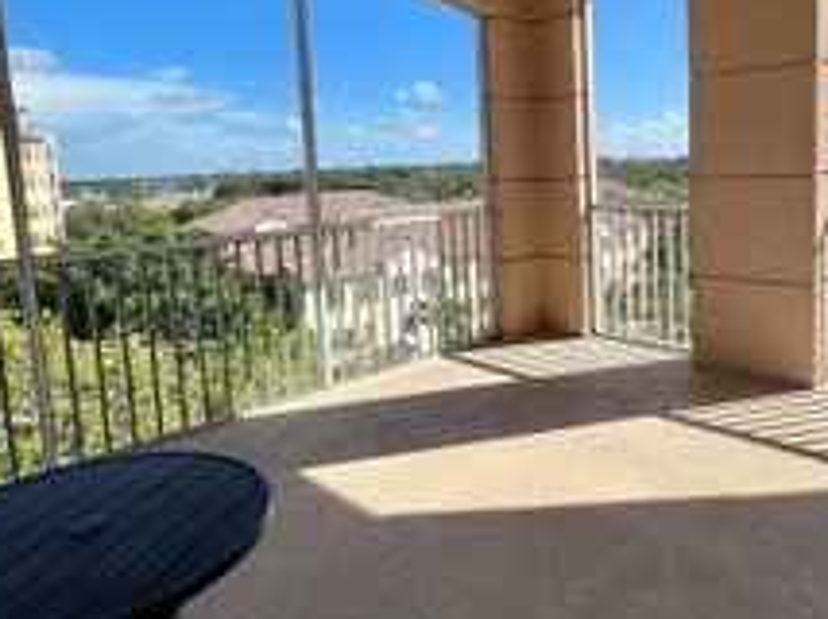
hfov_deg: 66.2
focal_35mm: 26
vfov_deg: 52.5
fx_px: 621
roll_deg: +2.9
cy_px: 236
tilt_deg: -6.1
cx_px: 524
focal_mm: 1.57
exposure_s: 1/1004
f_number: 1.8
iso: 32
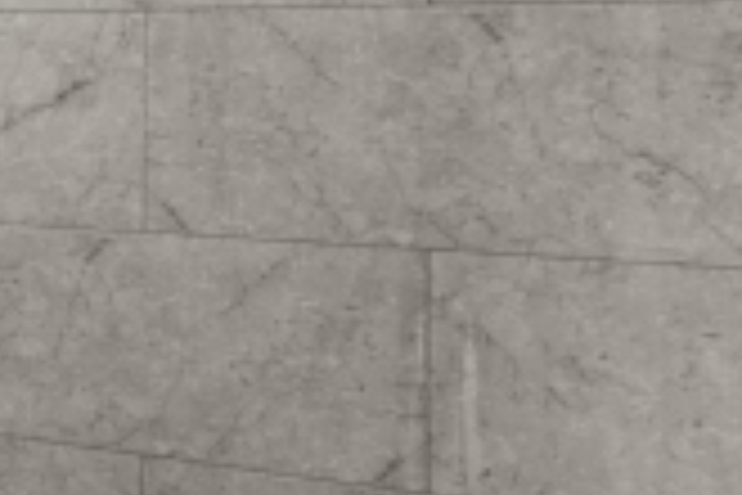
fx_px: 1401
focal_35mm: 68
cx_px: -769
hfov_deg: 18.4
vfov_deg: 19.7
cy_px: 72
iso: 400
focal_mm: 10
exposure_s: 1/4
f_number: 8
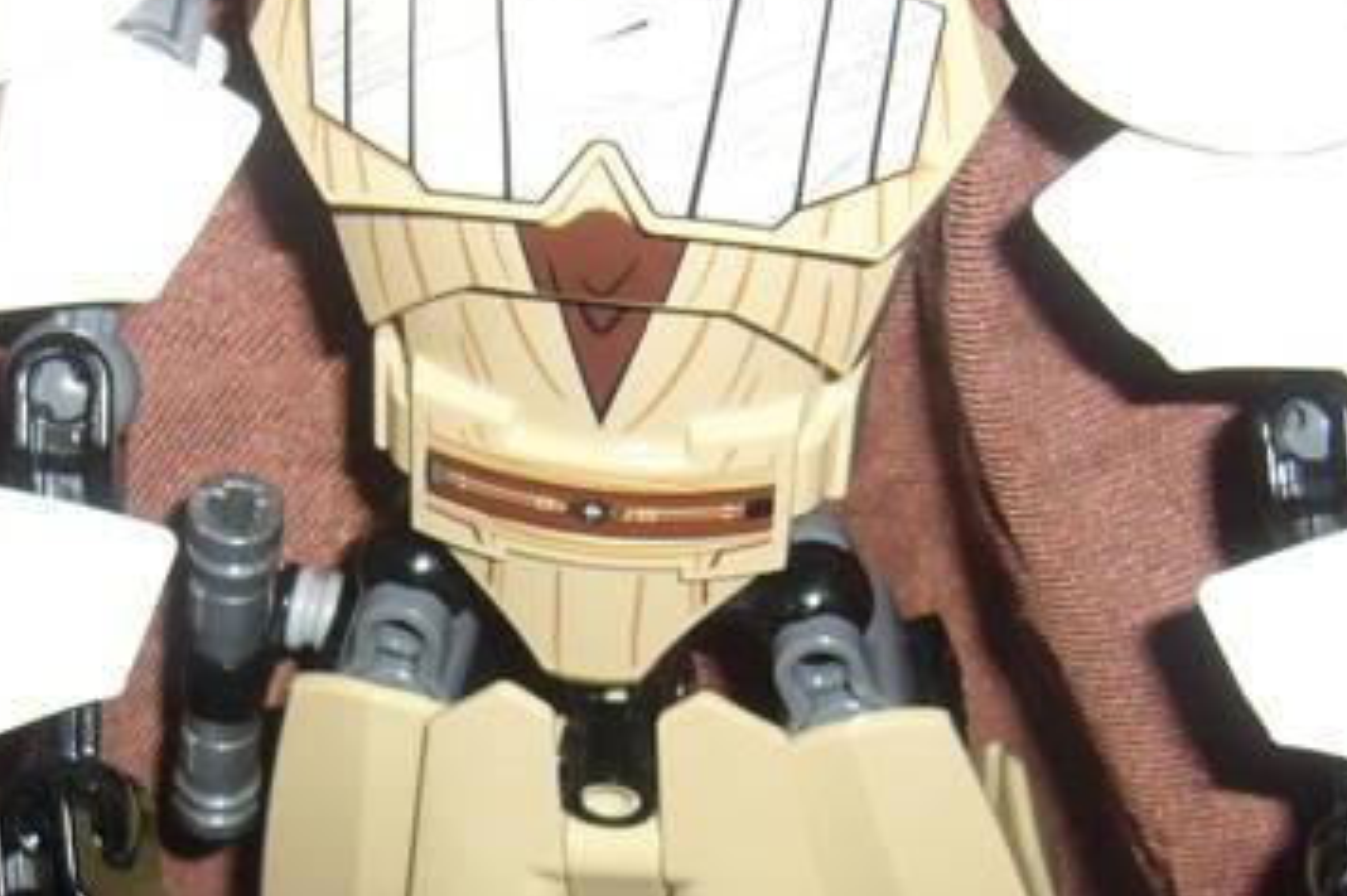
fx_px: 3441
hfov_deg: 22.1
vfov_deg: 14.8
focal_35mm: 92
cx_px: 594
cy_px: 732
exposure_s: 1/30
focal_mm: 5.8
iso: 100
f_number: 2.8
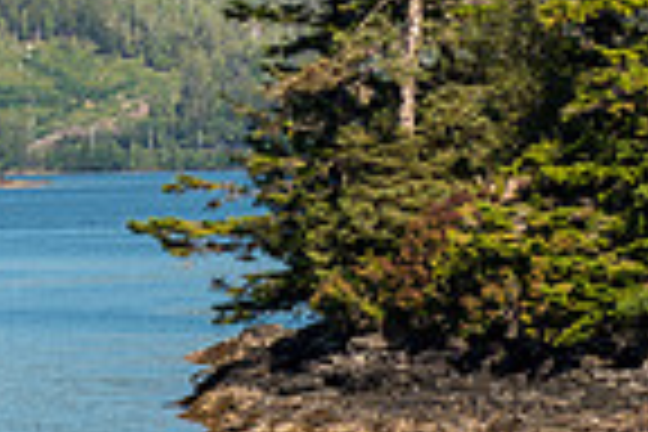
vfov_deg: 4.9
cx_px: 338
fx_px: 5076
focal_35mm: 282
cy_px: 83
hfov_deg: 7.3
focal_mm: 70
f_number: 4
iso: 100
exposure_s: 1/500
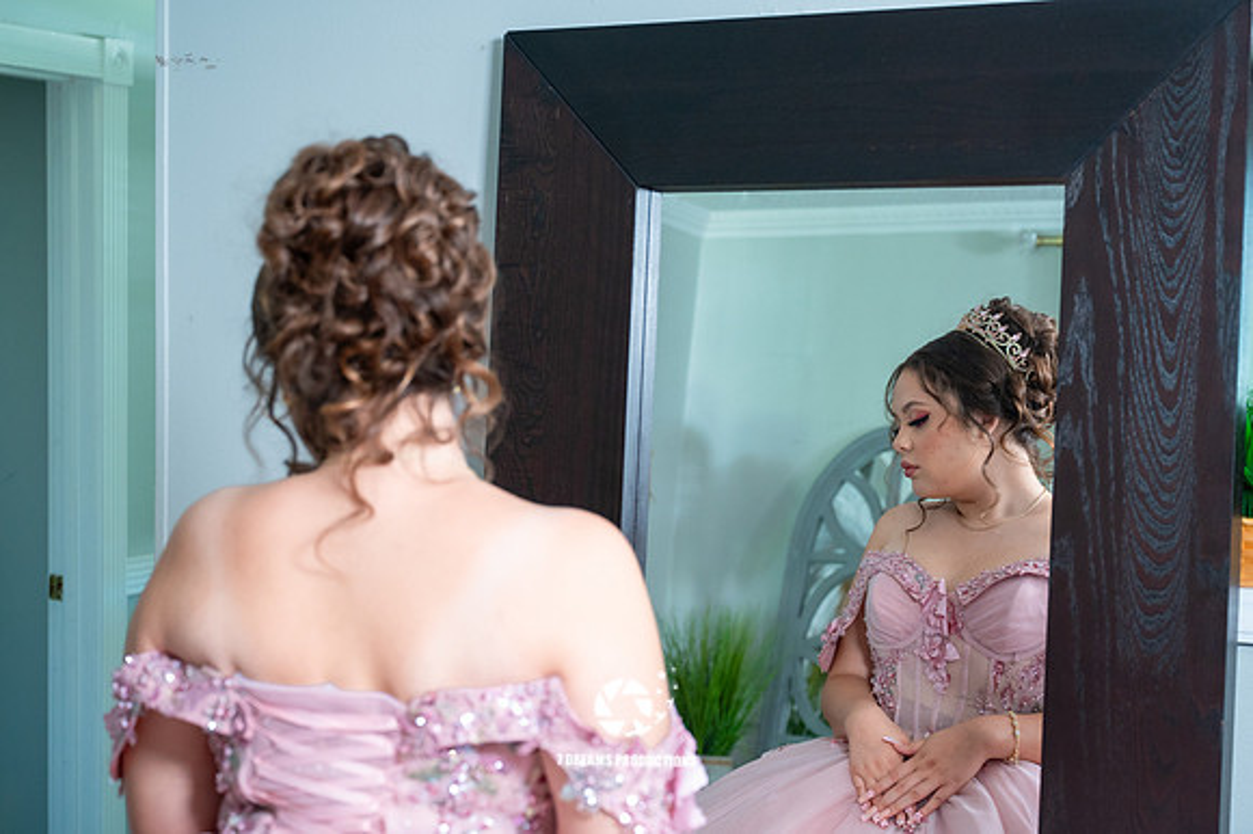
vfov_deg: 21.6
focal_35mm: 63
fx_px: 2191
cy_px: 417
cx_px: 638
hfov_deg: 31.9
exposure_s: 1/60
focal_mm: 60
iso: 2000
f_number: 4
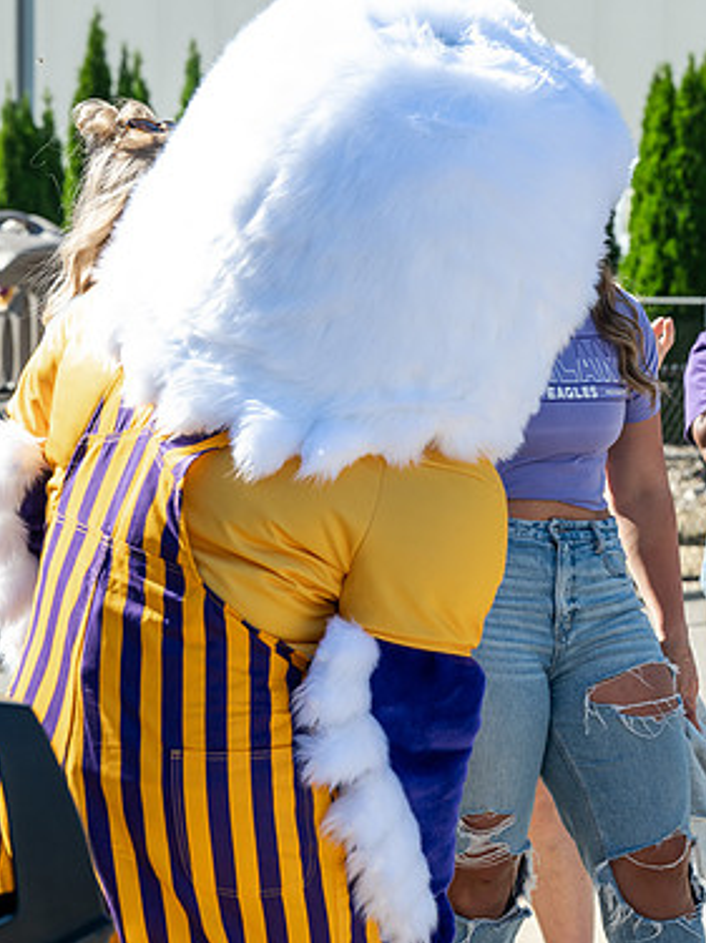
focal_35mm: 137
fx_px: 3728
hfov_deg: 10.7
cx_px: 721
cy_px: 464
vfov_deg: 14.4
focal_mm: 92
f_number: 6.3
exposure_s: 1/1000
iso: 640
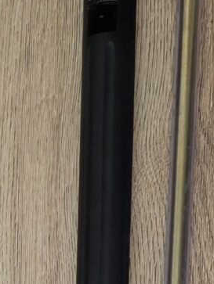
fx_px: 1333
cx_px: -142
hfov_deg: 8.9
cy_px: 694
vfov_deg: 10.4
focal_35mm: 162
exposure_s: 1/100
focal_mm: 6.25
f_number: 1.7
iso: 200
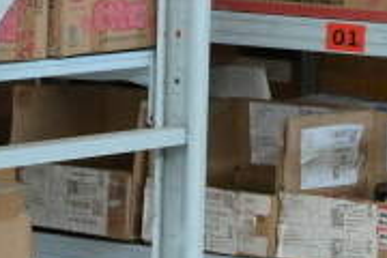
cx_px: 346
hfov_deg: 6.8
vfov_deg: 4.6
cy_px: 86
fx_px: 3246
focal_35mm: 302
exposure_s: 1/1000
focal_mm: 34
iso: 3200
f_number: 4
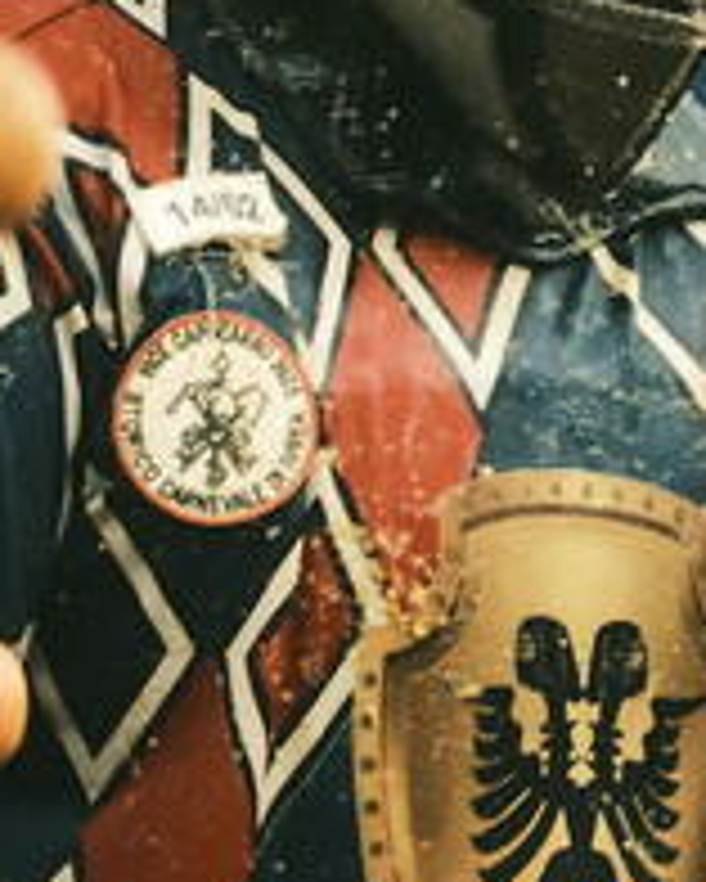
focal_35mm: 1294
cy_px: 662
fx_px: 33771
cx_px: 1268
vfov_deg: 1.5
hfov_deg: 1.2
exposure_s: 1/1250
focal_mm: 300
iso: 4000
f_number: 6.4
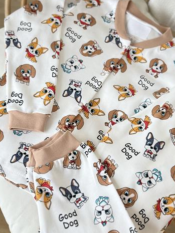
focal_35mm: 55
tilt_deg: -62.7
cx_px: 96
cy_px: 111
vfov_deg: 34.9
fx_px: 371
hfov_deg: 26.6
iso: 100
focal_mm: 6.76
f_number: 1.78
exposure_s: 1/66
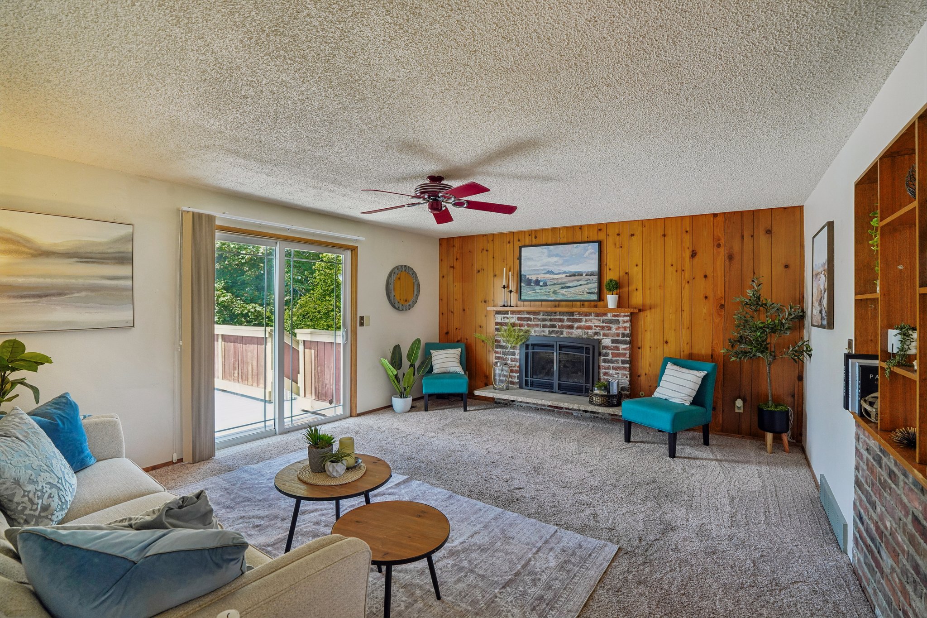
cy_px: 309
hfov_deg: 96.7
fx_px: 412
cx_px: 464
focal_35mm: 16
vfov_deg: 73.7
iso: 400
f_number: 8
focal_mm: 16
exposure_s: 1/30
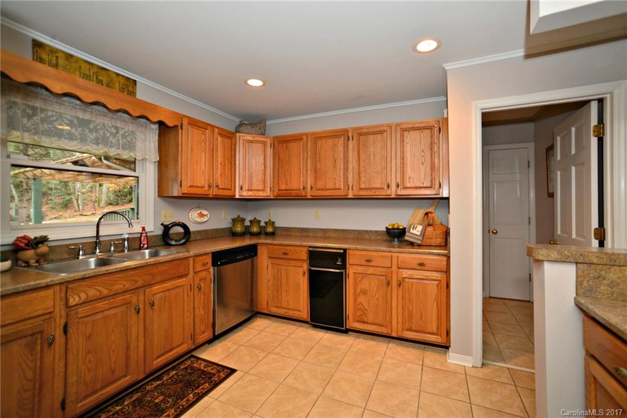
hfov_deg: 104.2
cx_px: 314
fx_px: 244
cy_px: 209
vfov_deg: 81.2
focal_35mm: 14
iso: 800
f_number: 5
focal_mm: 14
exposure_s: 1/60
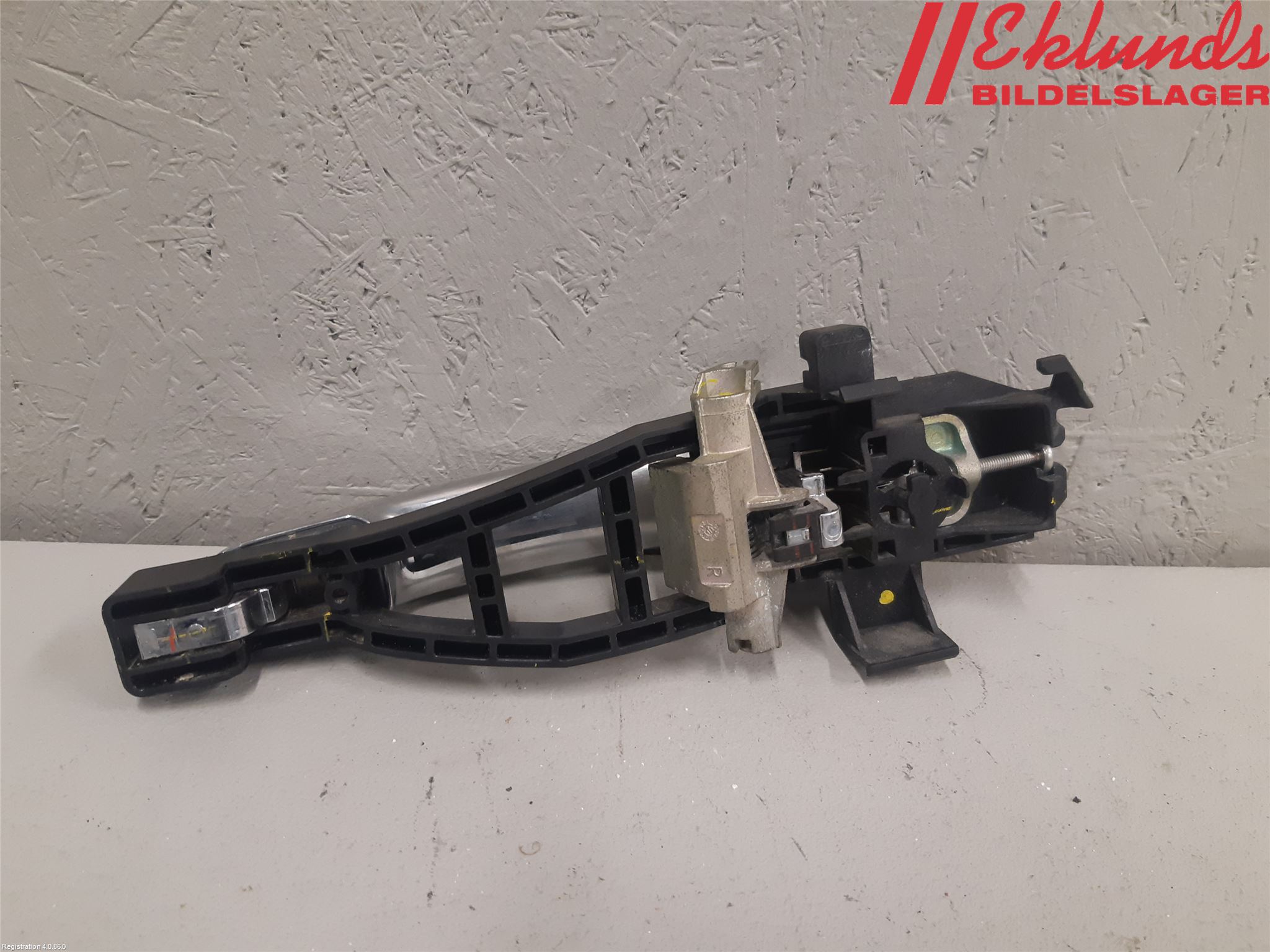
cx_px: 635
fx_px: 954
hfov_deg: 67.3
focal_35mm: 26
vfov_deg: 53.1
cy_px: 476
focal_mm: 3.93
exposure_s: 1/50
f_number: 1.7
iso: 160
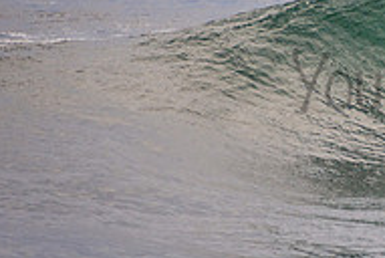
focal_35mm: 1819
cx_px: 500
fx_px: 19483
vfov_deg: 0.8
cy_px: 63
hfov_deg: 1.1
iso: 500
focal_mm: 400
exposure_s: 1/800
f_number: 5.6
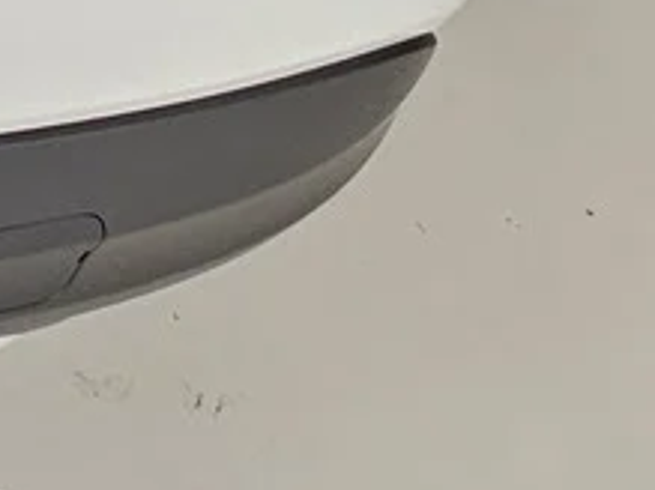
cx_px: -1065
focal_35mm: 95
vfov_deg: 10.1
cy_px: -1094
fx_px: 1797
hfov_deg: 13.1
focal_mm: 2.2
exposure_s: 1/181
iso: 50
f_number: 2.2
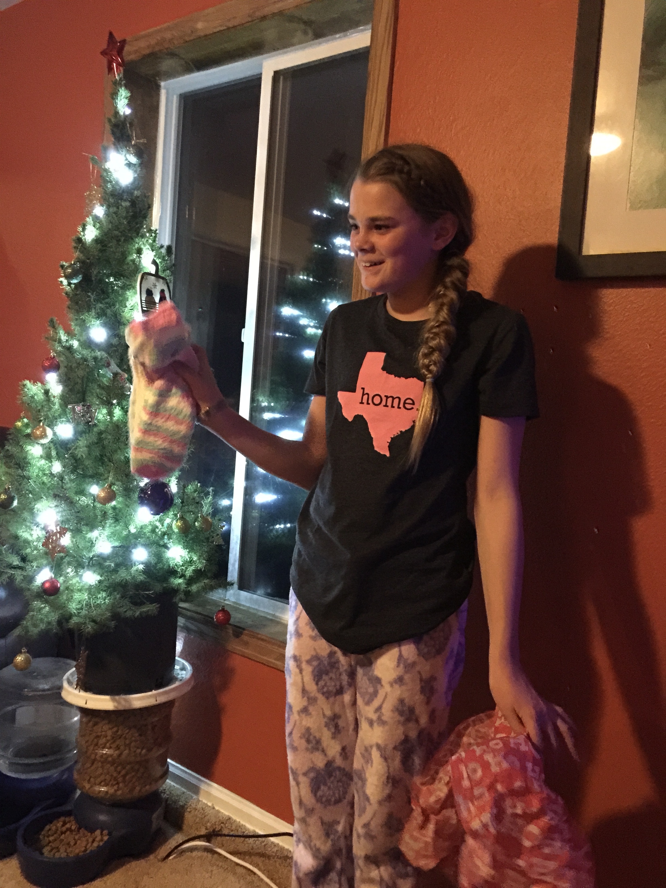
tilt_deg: -2.4
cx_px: 333
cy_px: 444
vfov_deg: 61.7
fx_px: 744
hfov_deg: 48.2
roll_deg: -5.1
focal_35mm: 29
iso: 320
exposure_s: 1/4
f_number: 2.2
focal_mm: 4.15
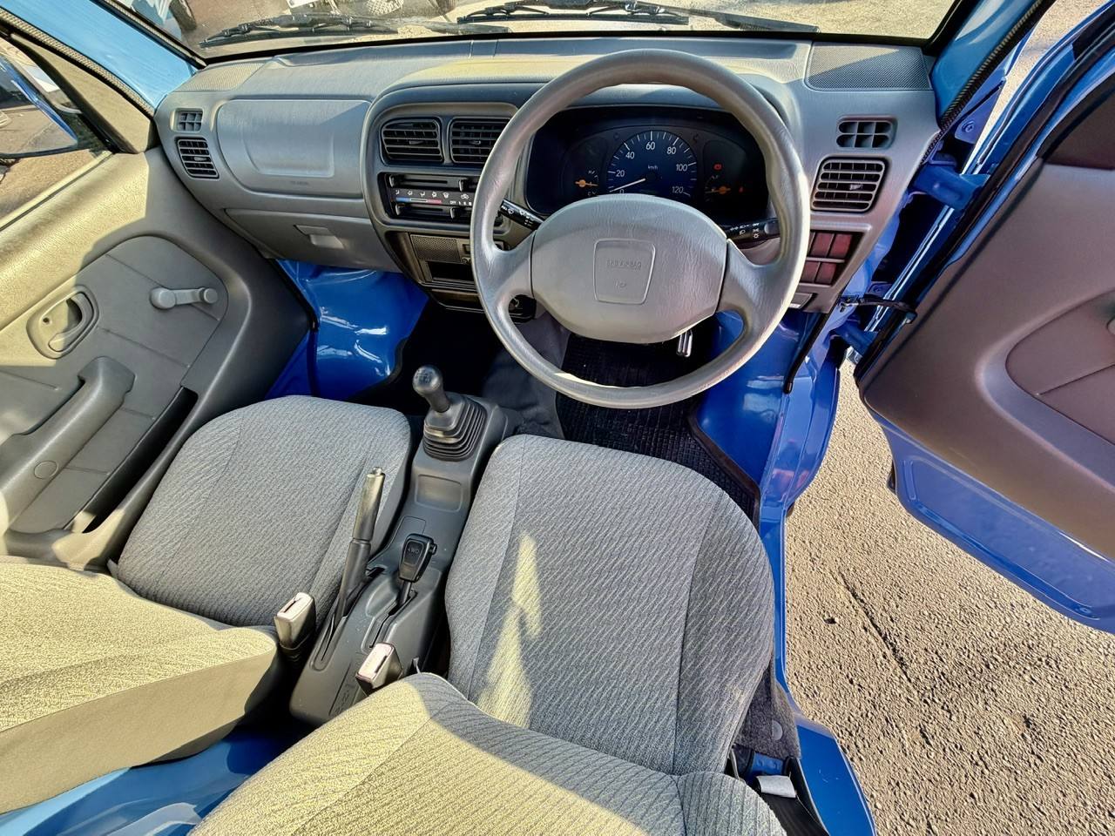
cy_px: 418
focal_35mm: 14
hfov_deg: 102.1
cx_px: 558
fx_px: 451
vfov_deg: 85.7
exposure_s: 1/121
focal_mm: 2.22
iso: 80
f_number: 2.2
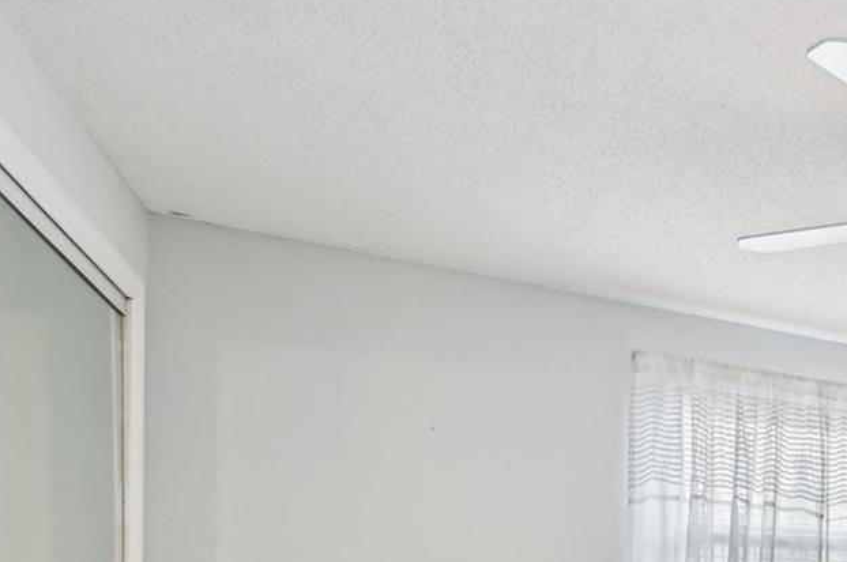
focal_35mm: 36
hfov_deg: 36.6
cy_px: 617
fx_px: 846
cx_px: 1077
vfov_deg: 32.4
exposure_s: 1/30
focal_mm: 14
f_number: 8
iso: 400
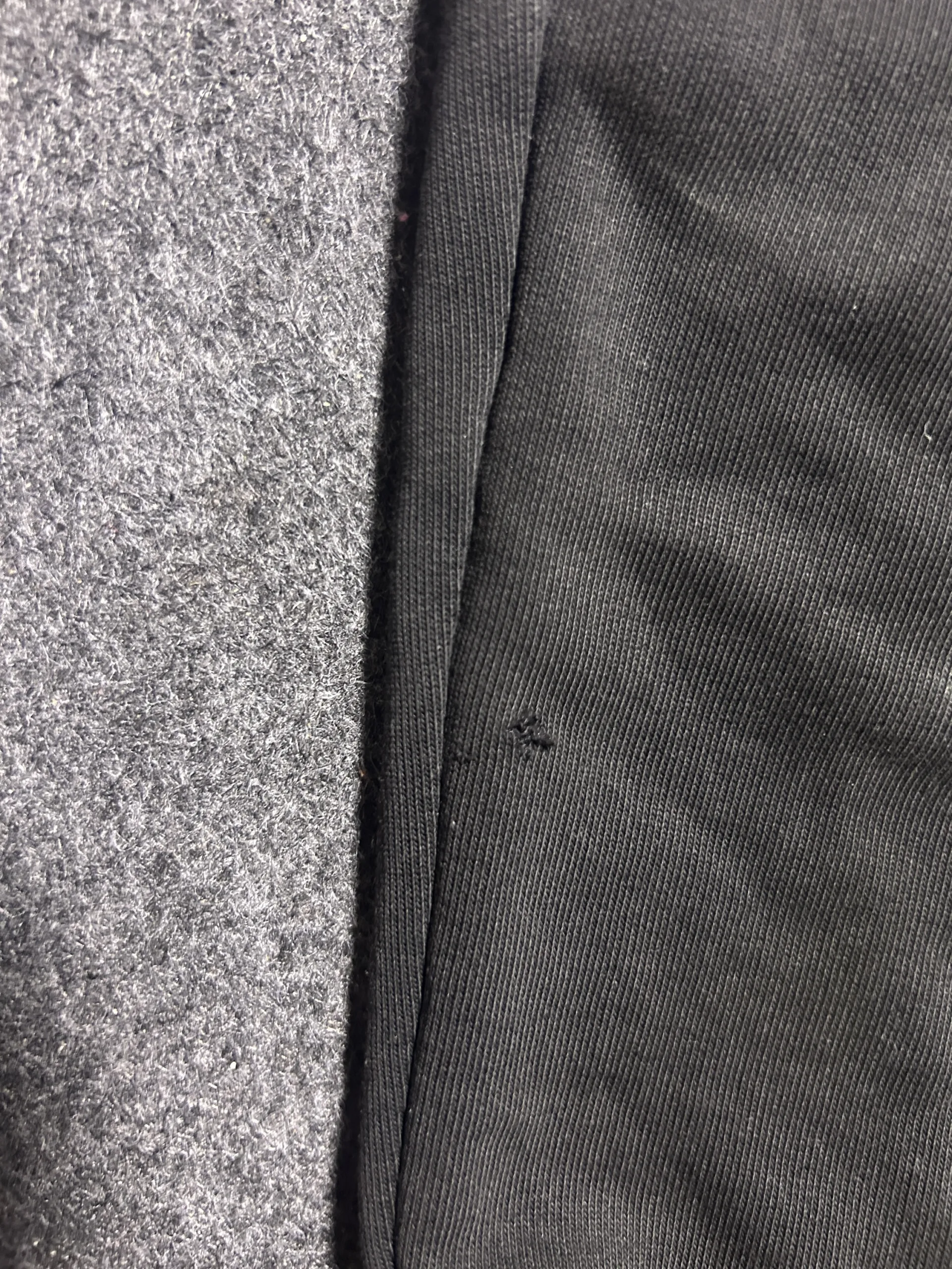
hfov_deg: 53.1
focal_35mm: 26
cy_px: 634
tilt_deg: -60.5
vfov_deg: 67.3
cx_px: 476
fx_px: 953
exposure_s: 1/33
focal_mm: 5.7
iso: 640
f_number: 1.5
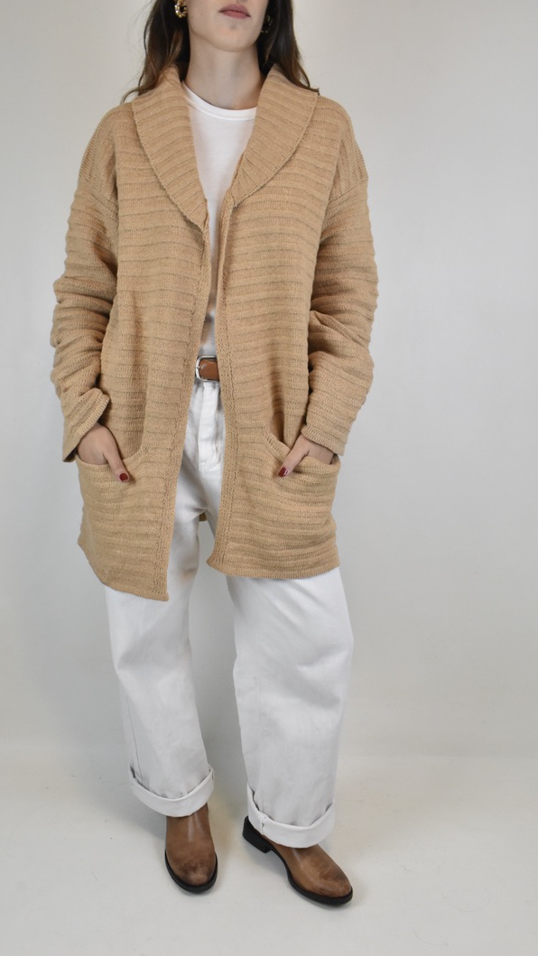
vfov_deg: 66.1
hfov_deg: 40.0
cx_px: 217
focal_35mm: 29
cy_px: 469
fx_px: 735
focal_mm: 18
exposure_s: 1/60
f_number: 13
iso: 1600
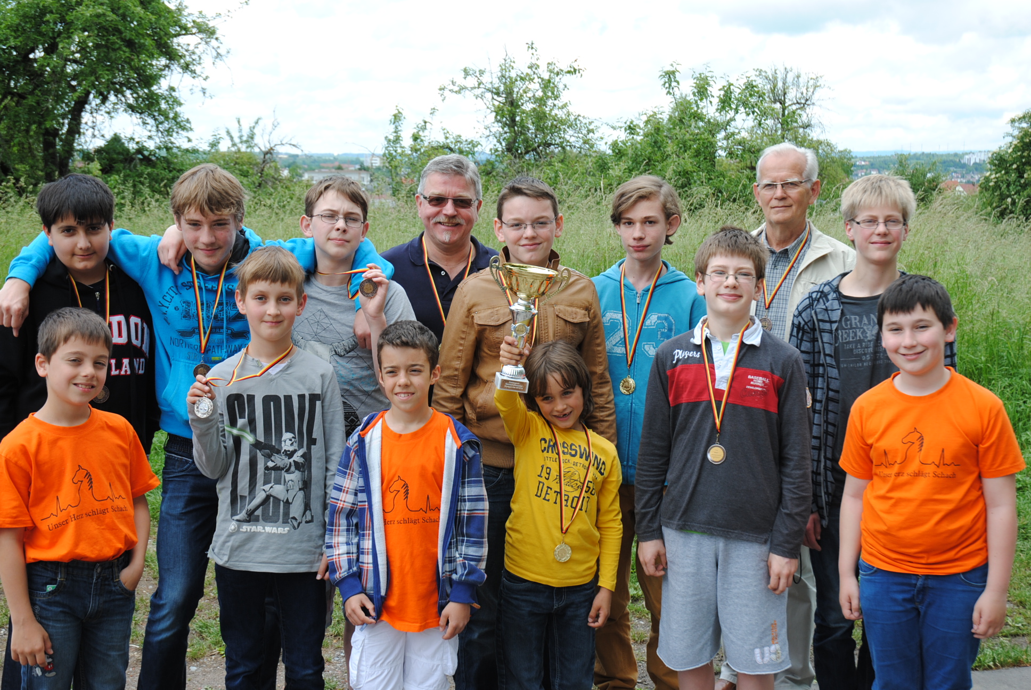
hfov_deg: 37.8
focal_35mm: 52
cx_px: 516
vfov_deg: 25.8
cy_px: 345
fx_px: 1505
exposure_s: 1/160
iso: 100
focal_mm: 35
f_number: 6.3
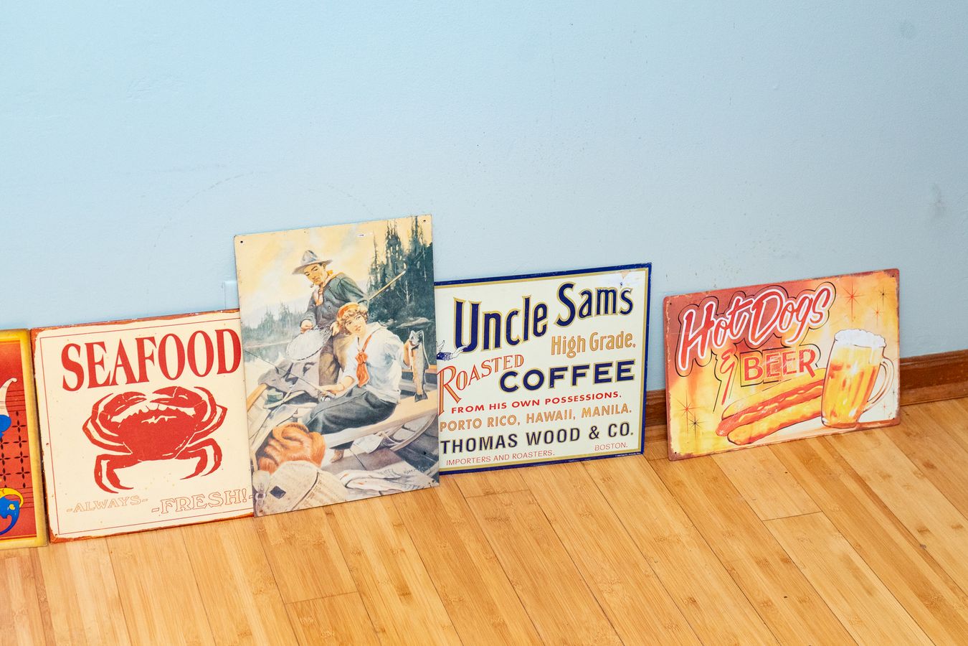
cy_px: 323
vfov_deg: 21.2
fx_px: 1723
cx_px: 564
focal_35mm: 64
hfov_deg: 31.3
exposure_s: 1/60
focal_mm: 55
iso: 1600
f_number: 5
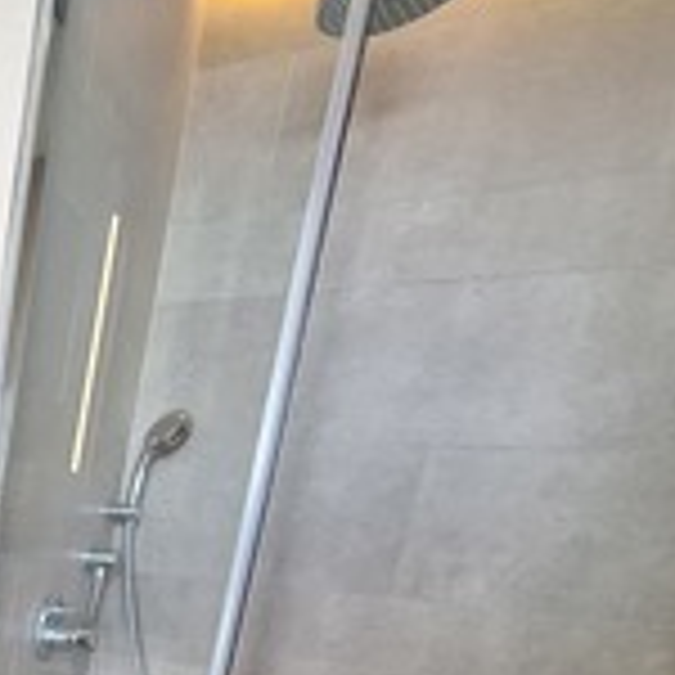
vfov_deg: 39.7
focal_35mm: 35
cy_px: 718
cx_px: -205
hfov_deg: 33.9
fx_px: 772
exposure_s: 1/25
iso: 250
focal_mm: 1.74
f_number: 2.2
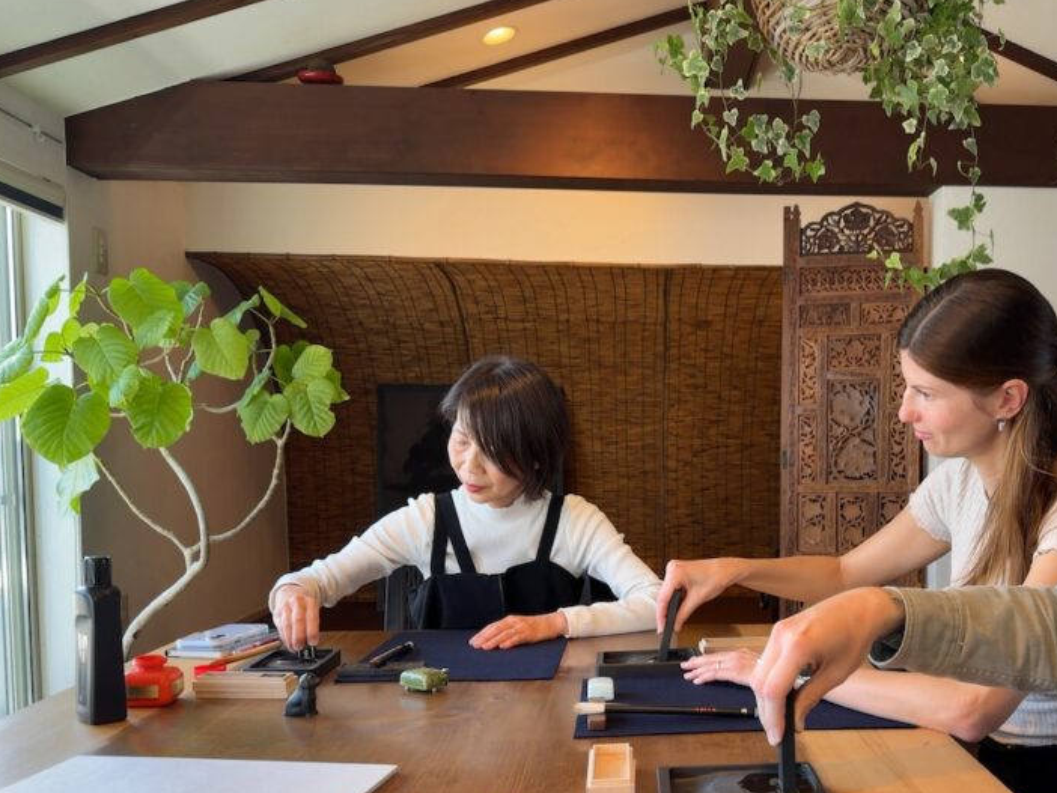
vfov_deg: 40.3
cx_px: 715
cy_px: 521
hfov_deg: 51.5
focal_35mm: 35
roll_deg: +0.0
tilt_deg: -4.7
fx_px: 1069
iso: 80
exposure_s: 1/100
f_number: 1.78
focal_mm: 6.76
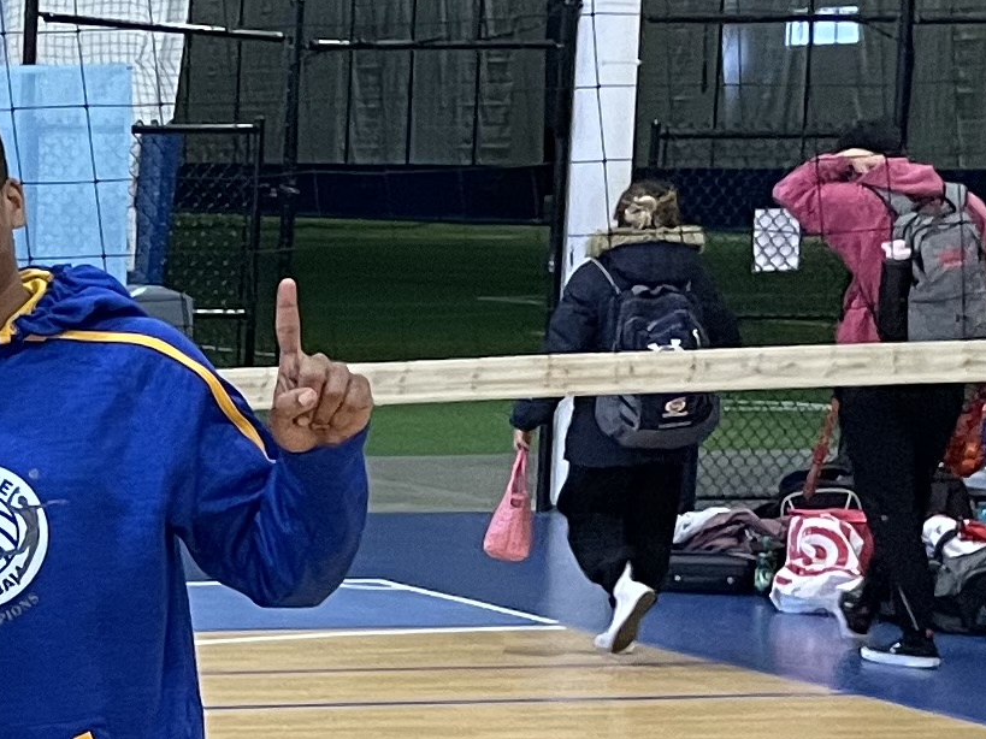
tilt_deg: -5.7
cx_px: -857
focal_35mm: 128
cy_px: 561
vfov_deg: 11.5
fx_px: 3645
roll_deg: +0.3
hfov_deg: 13.6
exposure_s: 1/58
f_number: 1.6
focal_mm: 4.2
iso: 250
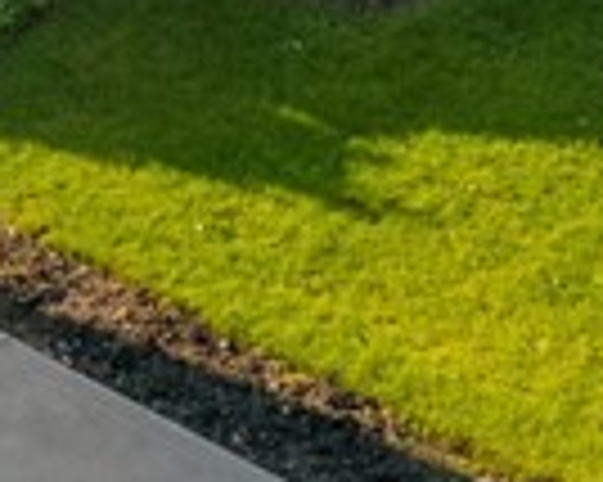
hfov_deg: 11.6
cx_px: 378
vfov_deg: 8.1
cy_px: -867
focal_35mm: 167
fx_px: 2978
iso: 100
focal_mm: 8.38
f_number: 2.8
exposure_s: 1/1600
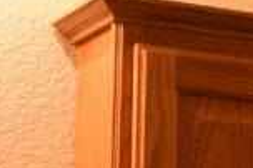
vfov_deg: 6.1
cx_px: 394
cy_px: 549
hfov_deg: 9.7
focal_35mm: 205
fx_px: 1439
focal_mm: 18
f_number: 4
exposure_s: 1/60
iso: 560
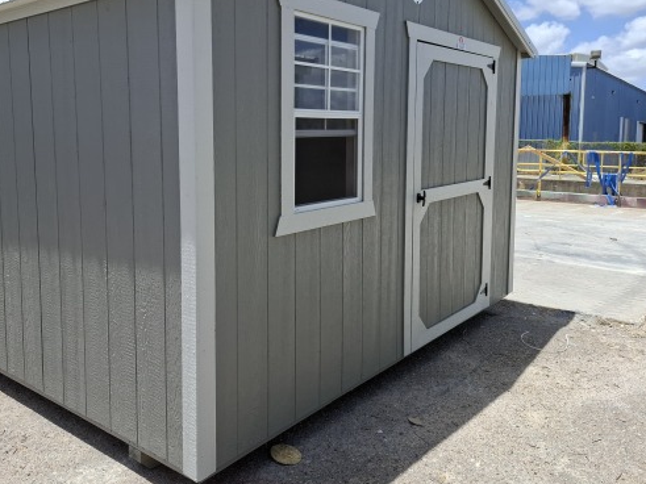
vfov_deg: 46.5
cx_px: 237
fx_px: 560
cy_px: 195
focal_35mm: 30
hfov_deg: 59.1
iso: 50
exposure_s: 1/2375
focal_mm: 5.54
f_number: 1.8
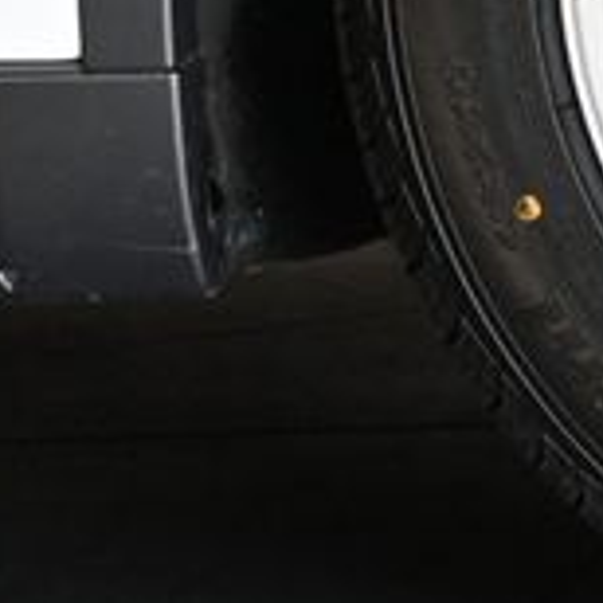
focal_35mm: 181
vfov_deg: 9.6
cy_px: -67
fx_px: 3567
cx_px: 1139
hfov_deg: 9.2
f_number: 5
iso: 2000
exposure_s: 1/125
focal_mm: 34
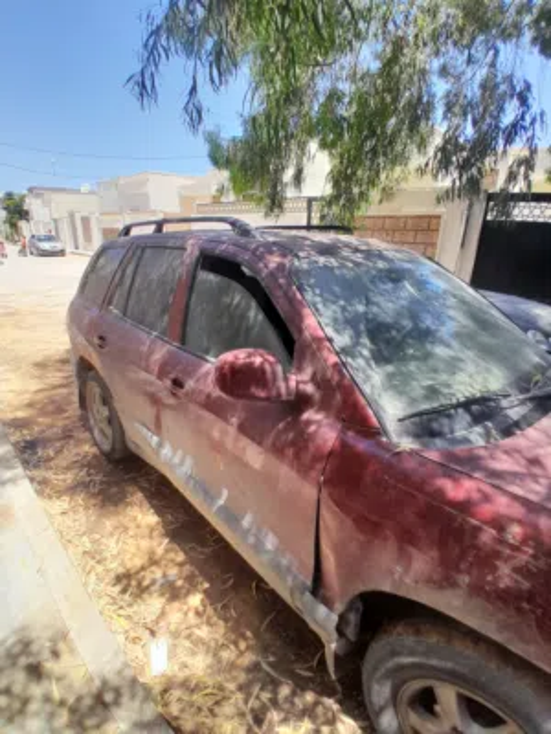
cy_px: 367
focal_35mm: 17
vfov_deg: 91.0
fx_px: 361
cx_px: 276
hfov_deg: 74.7
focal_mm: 1.46
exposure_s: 1/684
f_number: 2.2
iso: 40
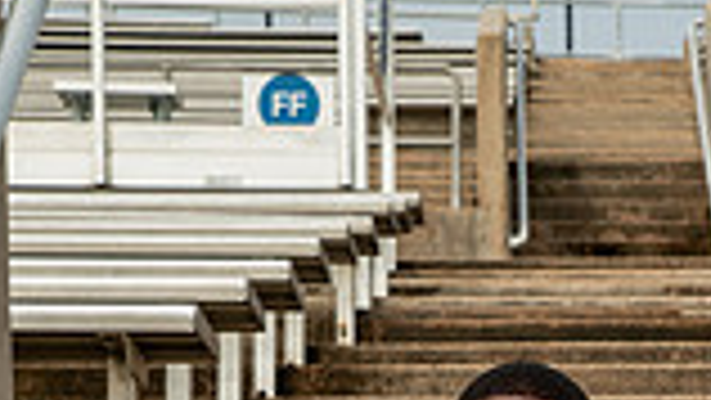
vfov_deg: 6.9
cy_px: 980
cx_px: 612
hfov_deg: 12.8
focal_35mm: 167
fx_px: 3149
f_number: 7.1
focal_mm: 56
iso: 125
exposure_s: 1/320
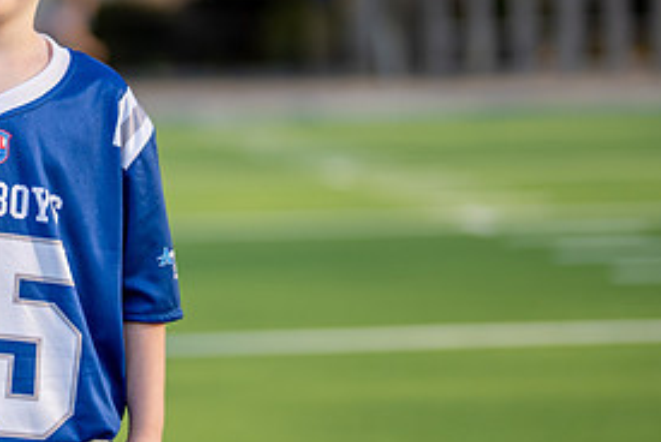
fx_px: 2500
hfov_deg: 14.9
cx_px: 34
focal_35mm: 136
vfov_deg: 10.1
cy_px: 136
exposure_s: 1/4000
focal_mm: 50
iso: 125
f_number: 1.2
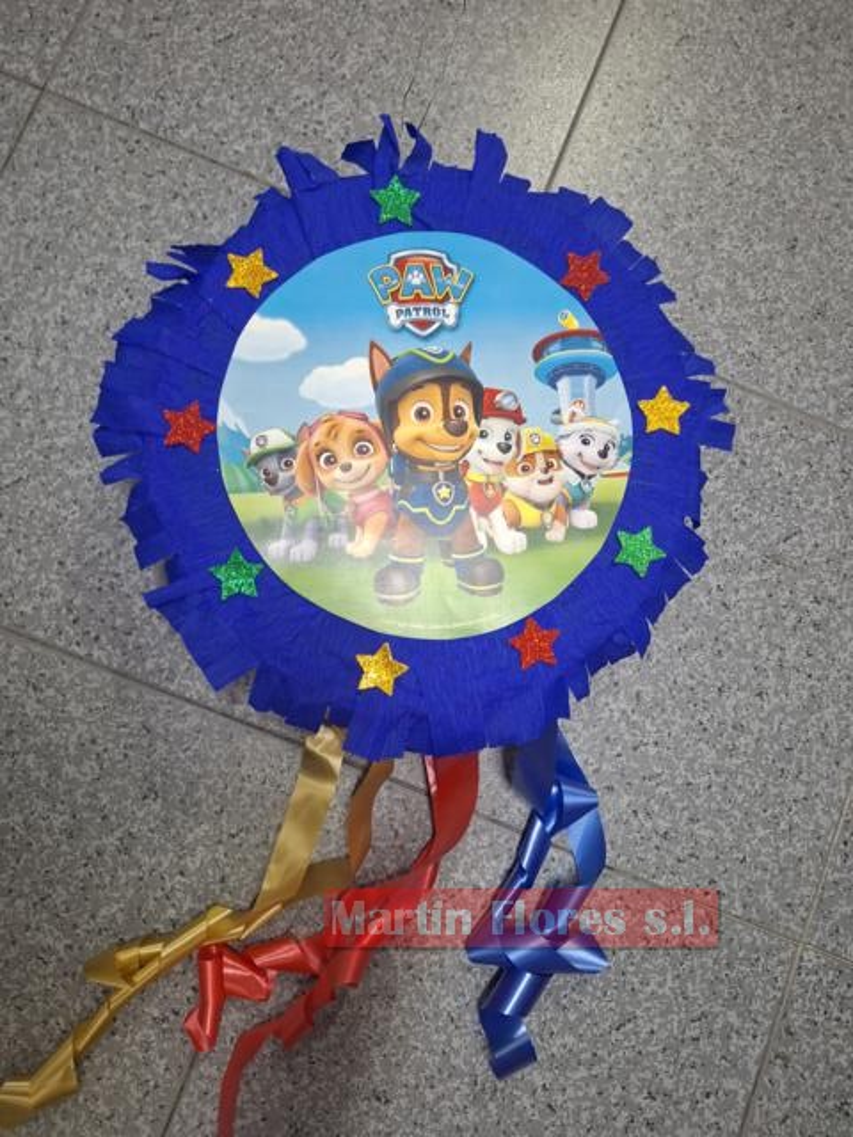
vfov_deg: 73.9
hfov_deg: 58.9
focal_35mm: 23
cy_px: 568
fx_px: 756
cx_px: 426
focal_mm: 5.54
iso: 250
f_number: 1.8
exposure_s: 1/33
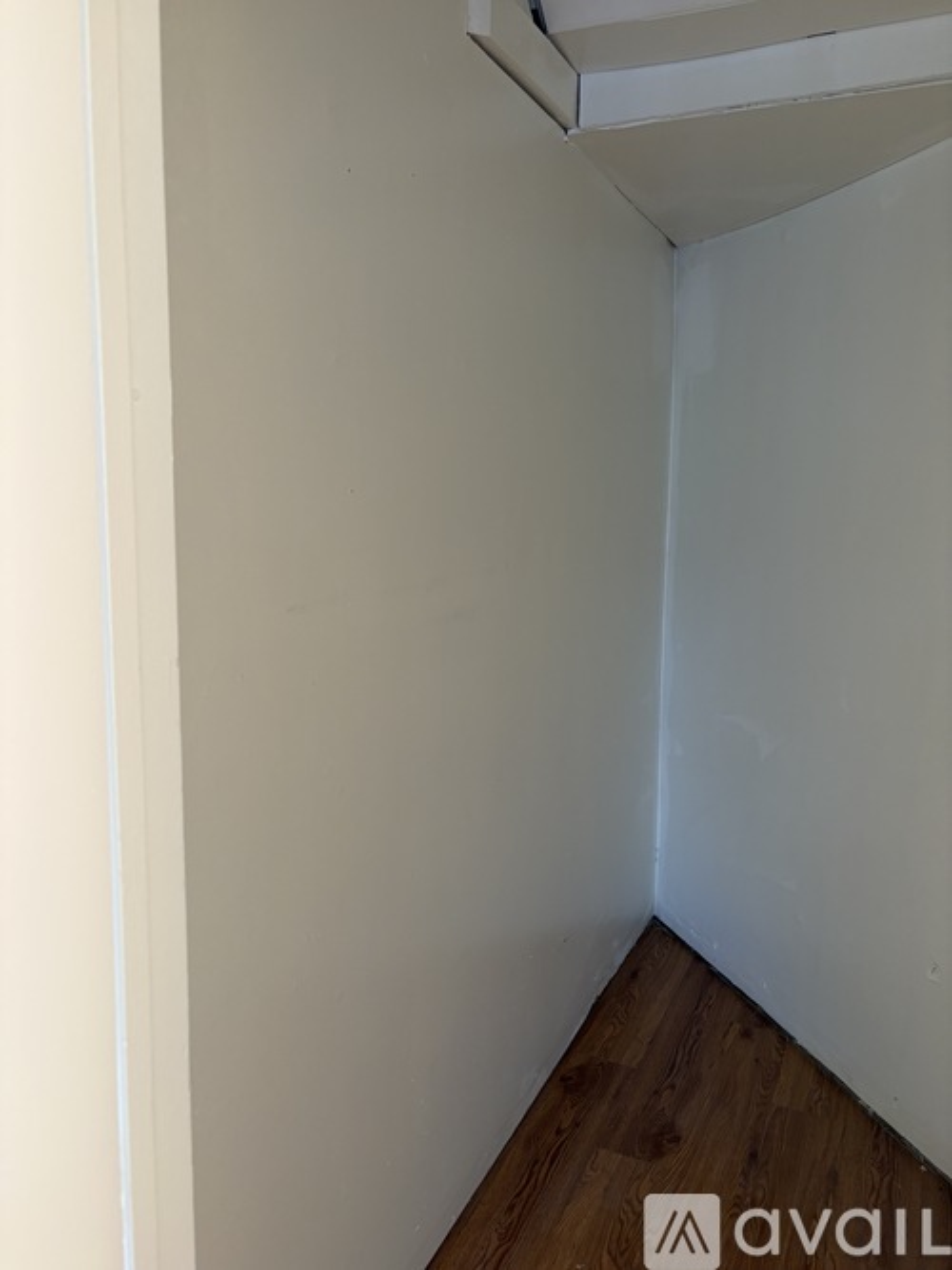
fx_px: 954
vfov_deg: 67.3
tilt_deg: -7.9
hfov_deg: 53.0
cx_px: 476
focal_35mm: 26
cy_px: 635
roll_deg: -0.9
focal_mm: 5.96
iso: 125
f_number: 1.6
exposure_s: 1/72
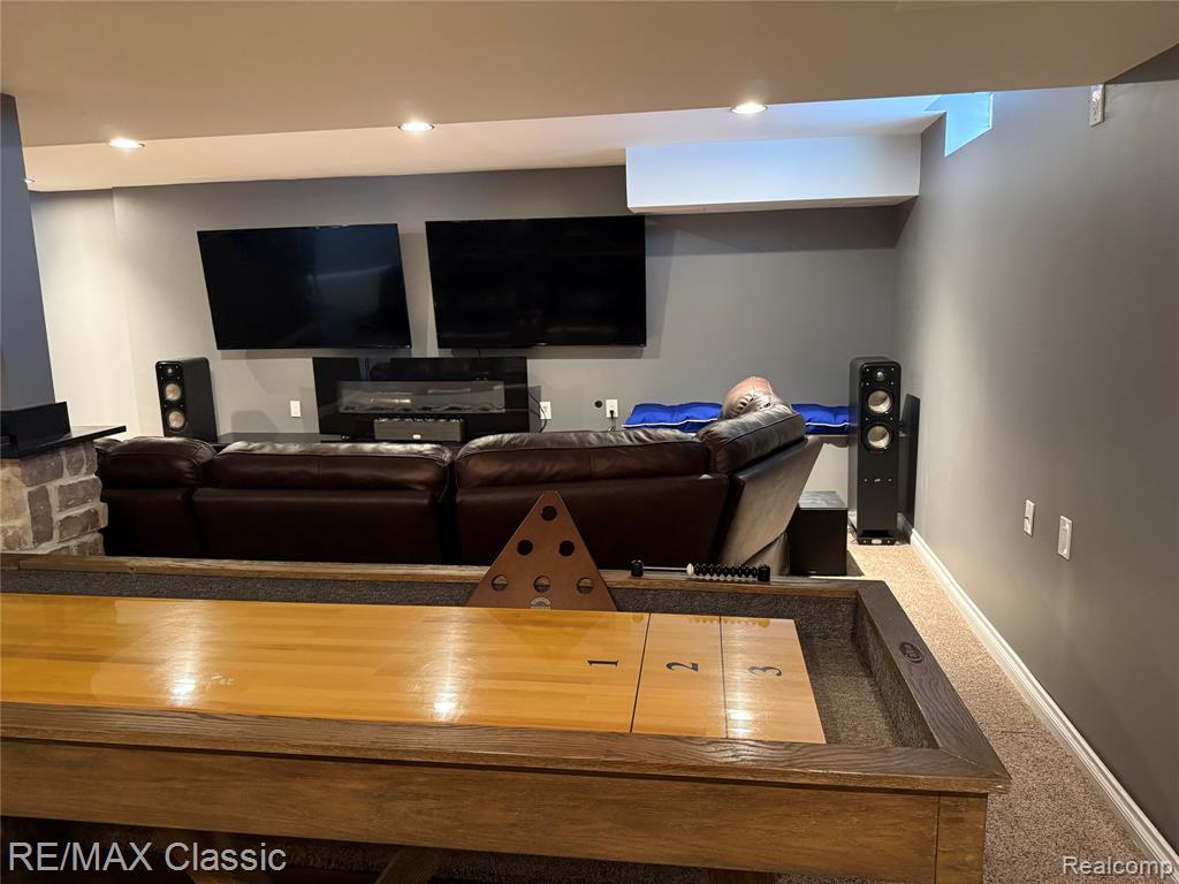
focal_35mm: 24
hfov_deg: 71.6
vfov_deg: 56.8
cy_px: 442
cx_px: 590
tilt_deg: -8.8
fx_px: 817
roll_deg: +1.2
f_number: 1.78
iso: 800
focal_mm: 6.76
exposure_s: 1/40
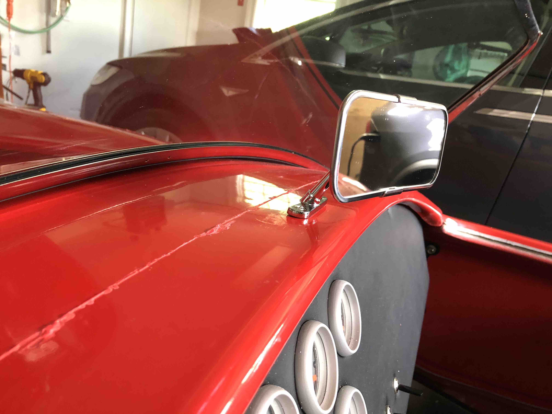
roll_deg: -8.3
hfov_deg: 63.4
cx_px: 276
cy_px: 207
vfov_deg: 49.7
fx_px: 446
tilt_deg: -16.8
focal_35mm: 28
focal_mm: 4
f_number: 1.8
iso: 100
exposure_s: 1/9
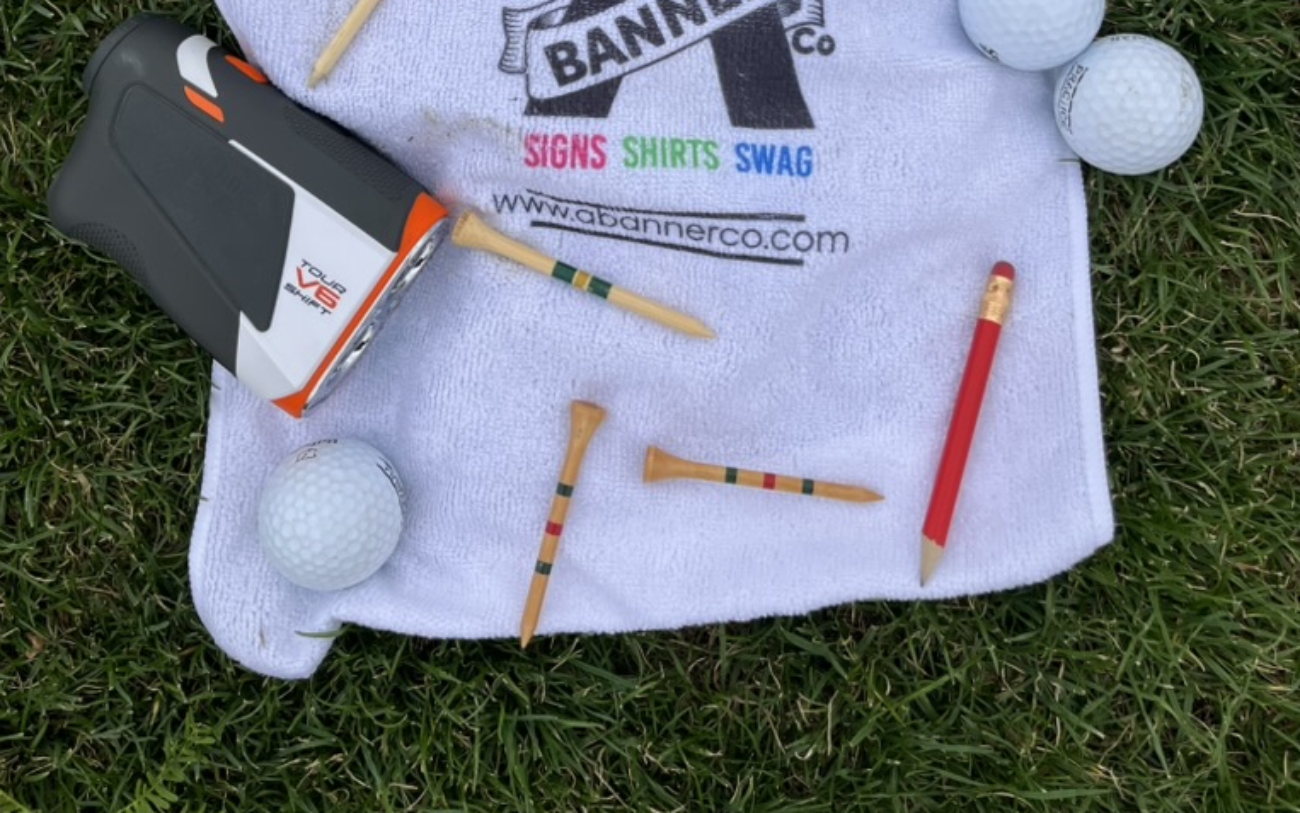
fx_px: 1311
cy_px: 12
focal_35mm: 37
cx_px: 649
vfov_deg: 31.9
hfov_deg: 52.7
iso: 50
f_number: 1.6
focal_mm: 5.1
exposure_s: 1/4149
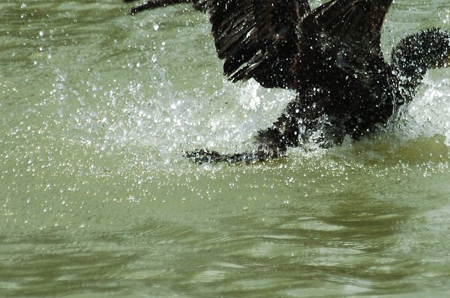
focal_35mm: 546
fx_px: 6811
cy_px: 108
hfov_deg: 3.8
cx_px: 325
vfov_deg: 2.5
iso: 640
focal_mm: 220
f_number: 5
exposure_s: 1/1000
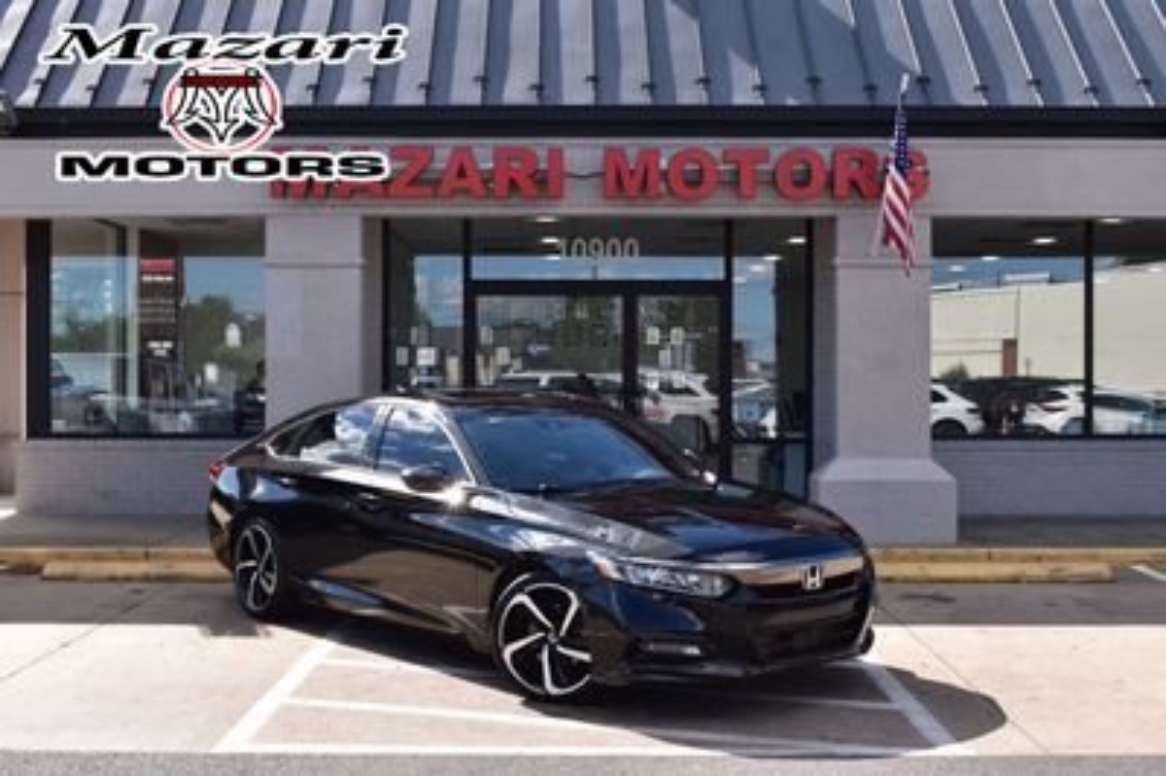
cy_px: 388
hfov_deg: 43.6
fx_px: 1456
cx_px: 583
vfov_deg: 29.8
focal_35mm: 45
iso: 400
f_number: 11
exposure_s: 1/400
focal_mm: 30
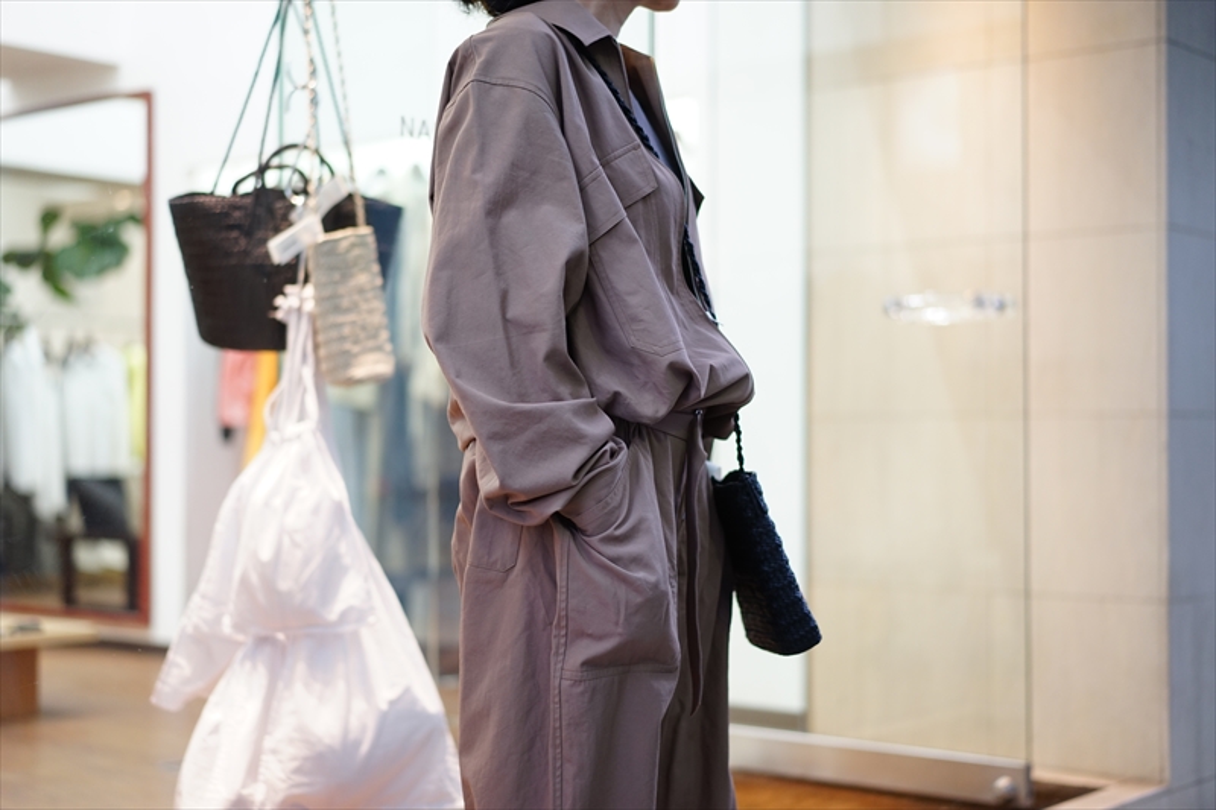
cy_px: 405
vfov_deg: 24.6
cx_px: 608
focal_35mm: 55
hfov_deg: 36.3
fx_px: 1857
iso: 400
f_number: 1.8
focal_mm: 55
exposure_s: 1/60
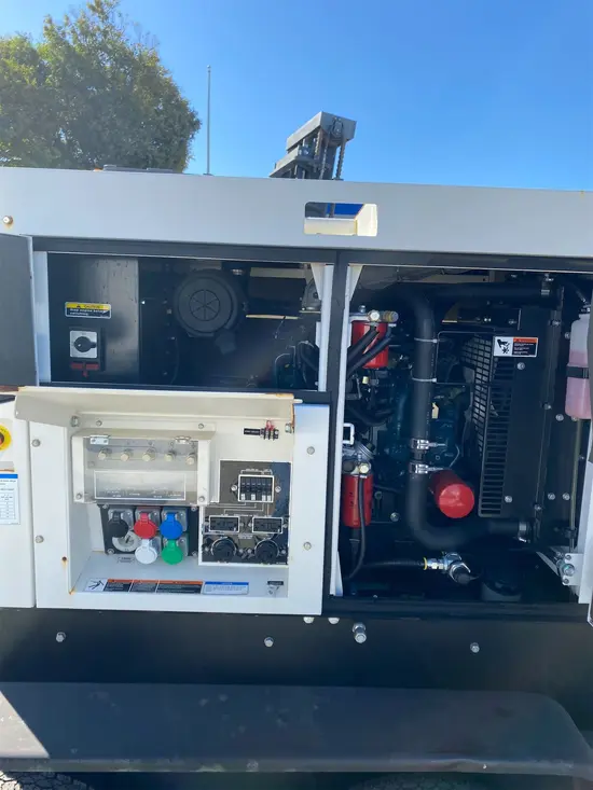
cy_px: 395
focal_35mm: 26
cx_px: 296
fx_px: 594
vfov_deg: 67.3
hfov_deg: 53.1
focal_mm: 4.25
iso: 32
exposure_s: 1/1300
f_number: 1.8
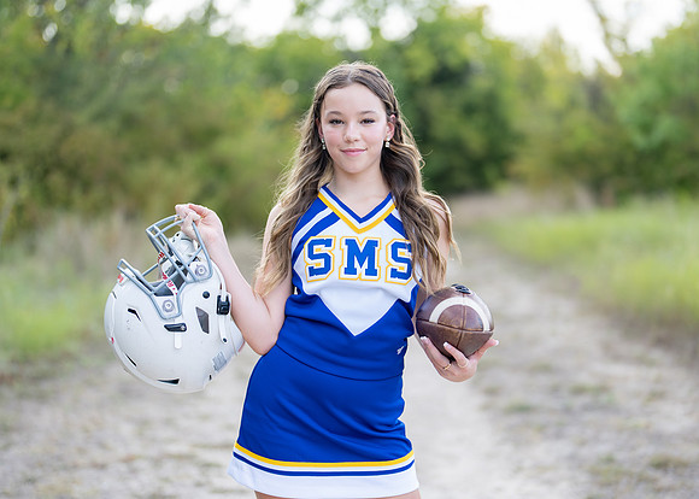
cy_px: 254
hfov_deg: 32.7
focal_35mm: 60
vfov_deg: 23.7
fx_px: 1191
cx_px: 366
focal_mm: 50
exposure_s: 1/800
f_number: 1.2
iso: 100
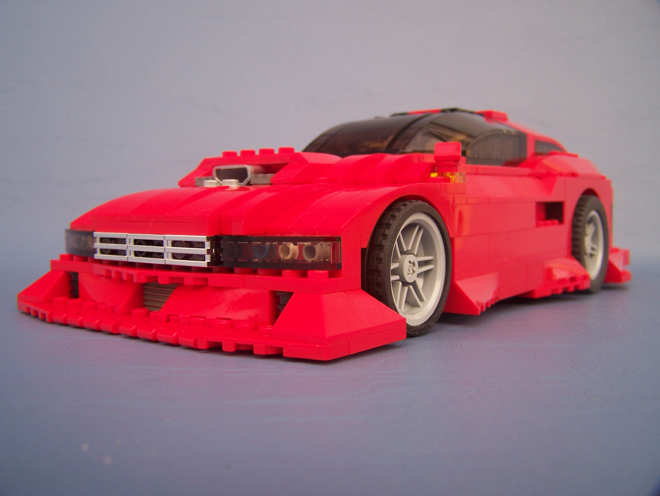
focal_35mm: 38
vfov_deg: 37.8
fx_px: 725
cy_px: 248
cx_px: 330
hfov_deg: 48.9
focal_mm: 6.3
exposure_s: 1/100
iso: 80
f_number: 2.8
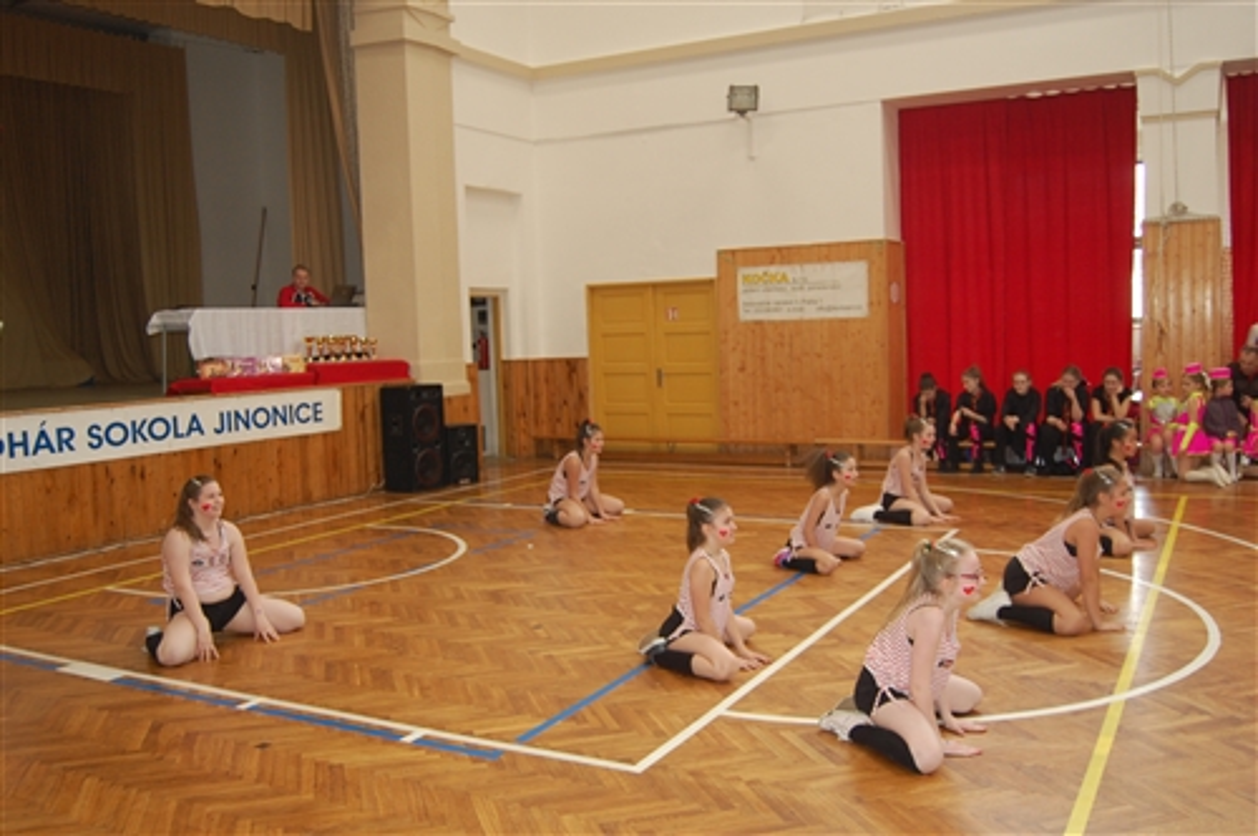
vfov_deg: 39.9
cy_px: 418
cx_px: 629
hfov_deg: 57.3
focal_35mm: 33
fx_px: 1152
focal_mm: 22
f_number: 3.8
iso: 400
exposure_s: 1/60
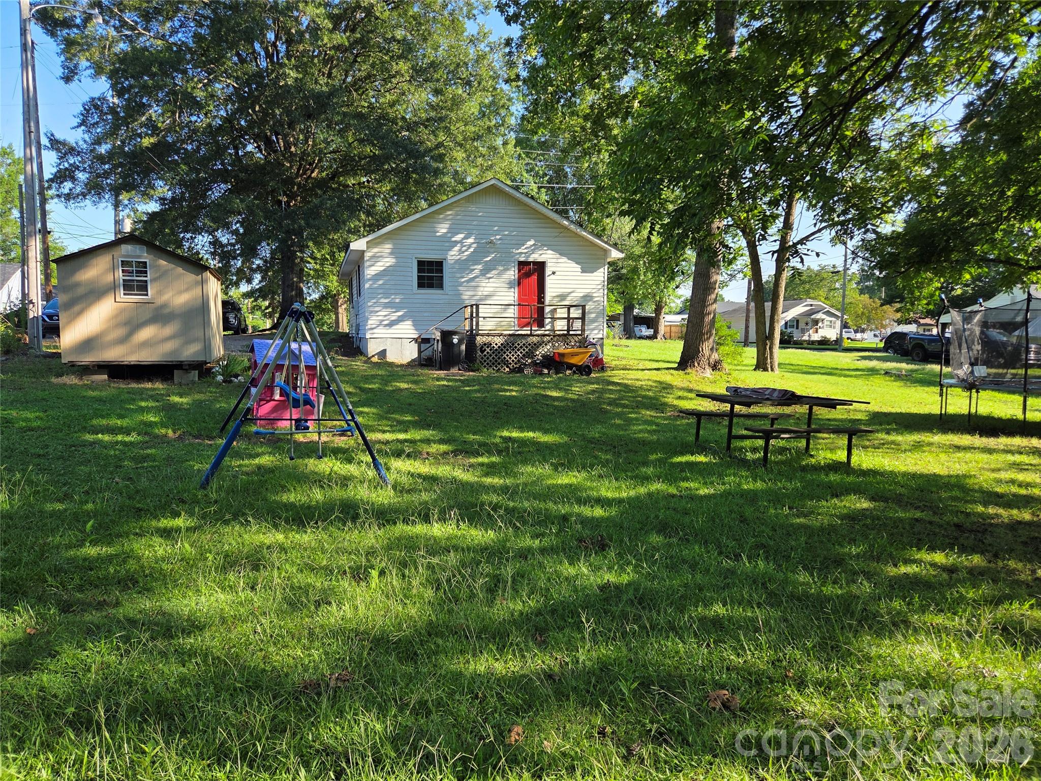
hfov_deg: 73.9
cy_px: 390
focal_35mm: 23
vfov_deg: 58.9
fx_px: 692
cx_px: 520
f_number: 1.8
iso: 80
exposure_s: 1/1376
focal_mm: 5.4
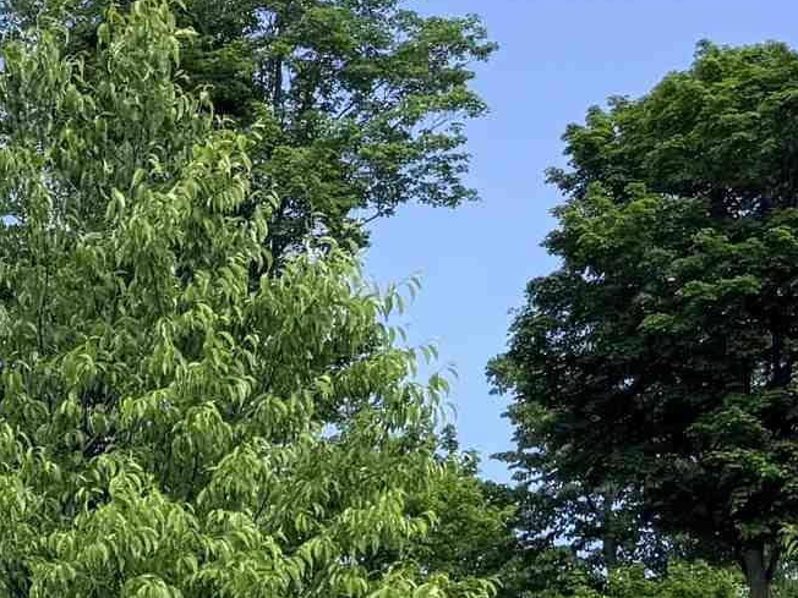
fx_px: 2605
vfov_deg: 12.2
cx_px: -1001
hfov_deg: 13.6
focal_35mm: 113
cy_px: 1020
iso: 80
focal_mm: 6.76
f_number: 1.78
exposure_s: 1/2801
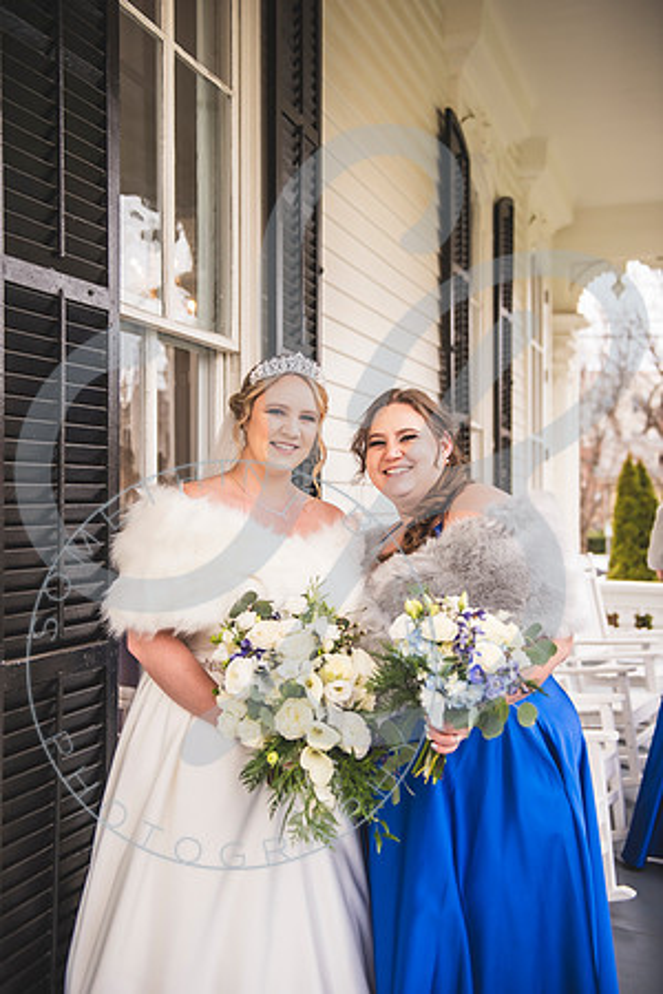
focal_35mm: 38
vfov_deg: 50.7
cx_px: 332
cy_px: 497
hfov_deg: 35.1
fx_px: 1050
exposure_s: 1/250
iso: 100
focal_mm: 38
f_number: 2.8
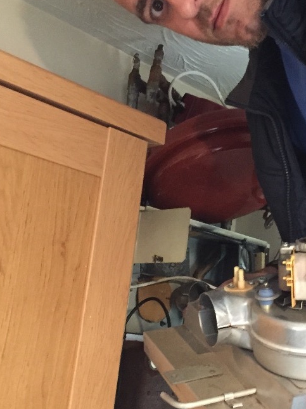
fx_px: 636
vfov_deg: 35.5
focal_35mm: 54
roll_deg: -6.0
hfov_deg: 26.8
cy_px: 206
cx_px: 218
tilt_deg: +16.2
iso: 400
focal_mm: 4.15
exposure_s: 1/15
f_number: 2.2
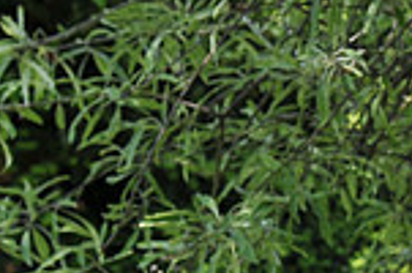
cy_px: 283
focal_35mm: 184
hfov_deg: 10.7
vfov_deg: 7.4
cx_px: 641
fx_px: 2101
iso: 200
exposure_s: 1/250
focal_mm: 32
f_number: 5.6
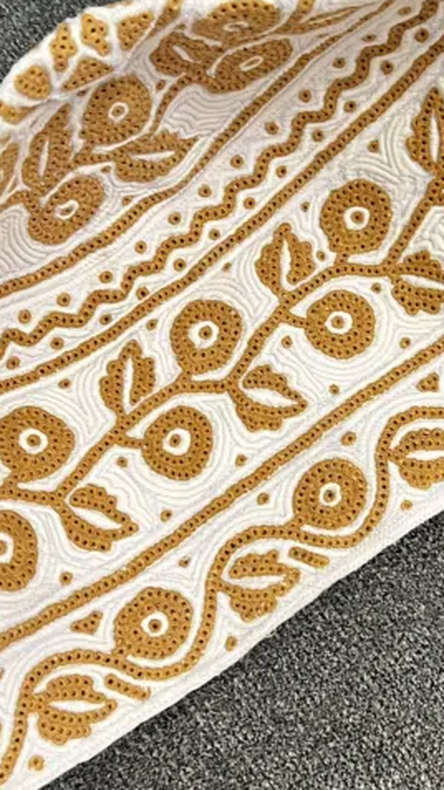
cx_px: 306
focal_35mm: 38
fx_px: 796
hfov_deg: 30.9
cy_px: 394
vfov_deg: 52.8
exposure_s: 1/50
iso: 125
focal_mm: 5.7
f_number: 1.5
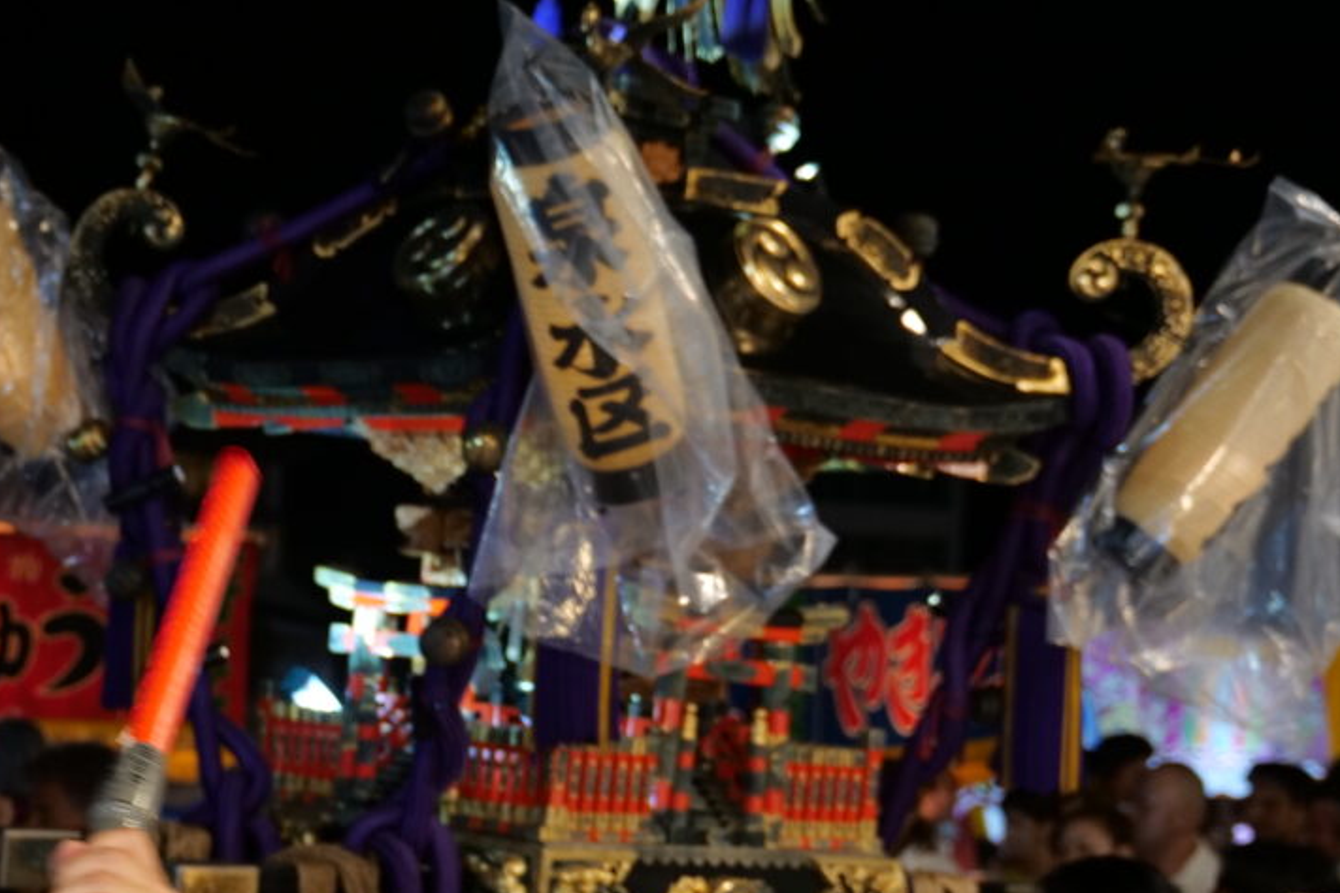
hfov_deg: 23.9
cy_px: 827
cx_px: -21
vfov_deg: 16.6
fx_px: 3015
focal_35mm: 81
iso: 800
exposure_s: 1/60
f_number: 2.8
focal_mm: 30
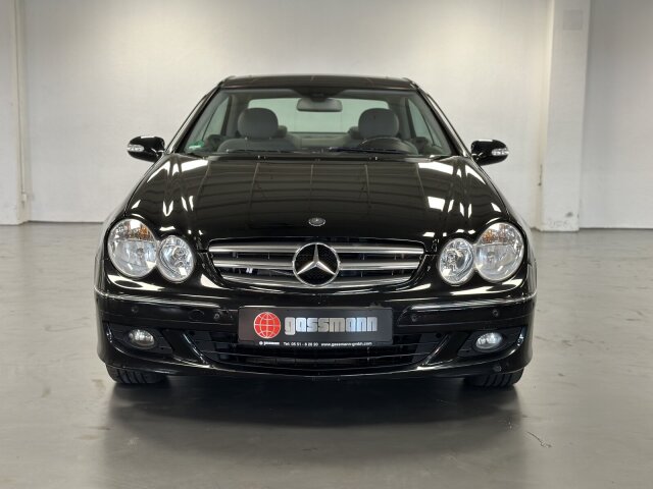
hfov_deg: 39.7
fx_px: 905
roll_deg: -1.0
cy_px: 244
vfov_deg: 30.3
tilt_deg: -7.6
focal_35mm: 48
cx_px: 326
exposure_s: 1/65
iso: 125
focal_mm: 6.86
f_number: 1.78
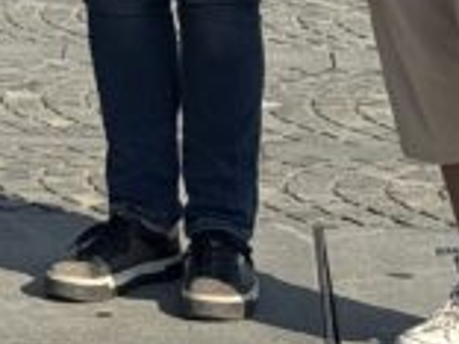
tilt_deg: -2.4
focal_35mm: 236
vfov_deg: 6.1
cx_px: -424
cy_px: -403
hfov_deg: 8.0
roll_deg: +1.4
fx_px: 3129
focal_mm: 6.76
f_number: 1.78
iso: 64
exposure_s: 1/3817
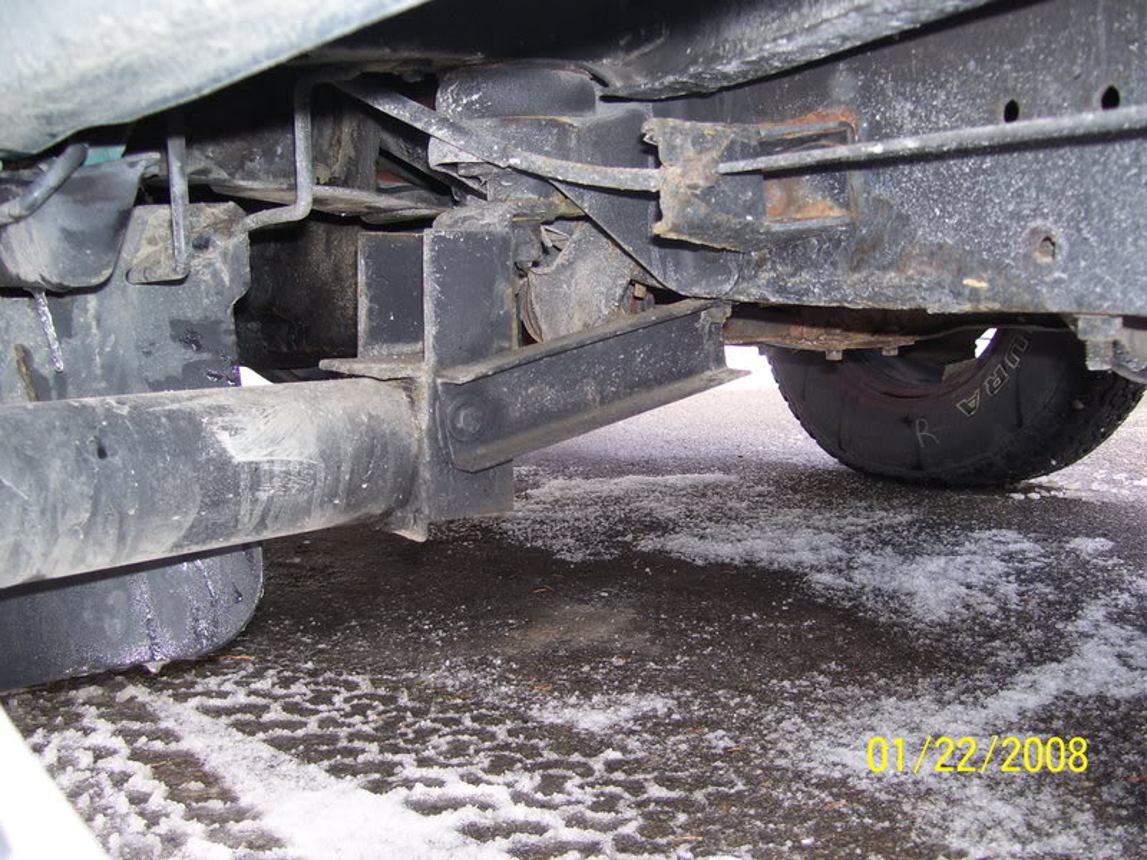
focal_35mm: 37
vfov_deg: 38.7
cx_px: 574
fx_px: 1226
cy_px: 430
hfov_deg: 50.1
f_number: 2.7
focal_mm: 6
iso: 80
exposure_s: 1/60
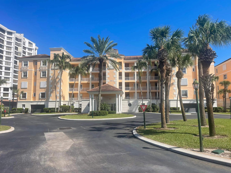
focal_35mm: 25
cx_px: 116
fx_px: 167
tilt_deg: +6.1
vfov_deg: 54.9
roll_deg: +0.3
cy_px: 86
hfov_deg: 69.4
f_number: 1.6
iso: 32
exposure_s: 1/3559
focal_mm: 5.1
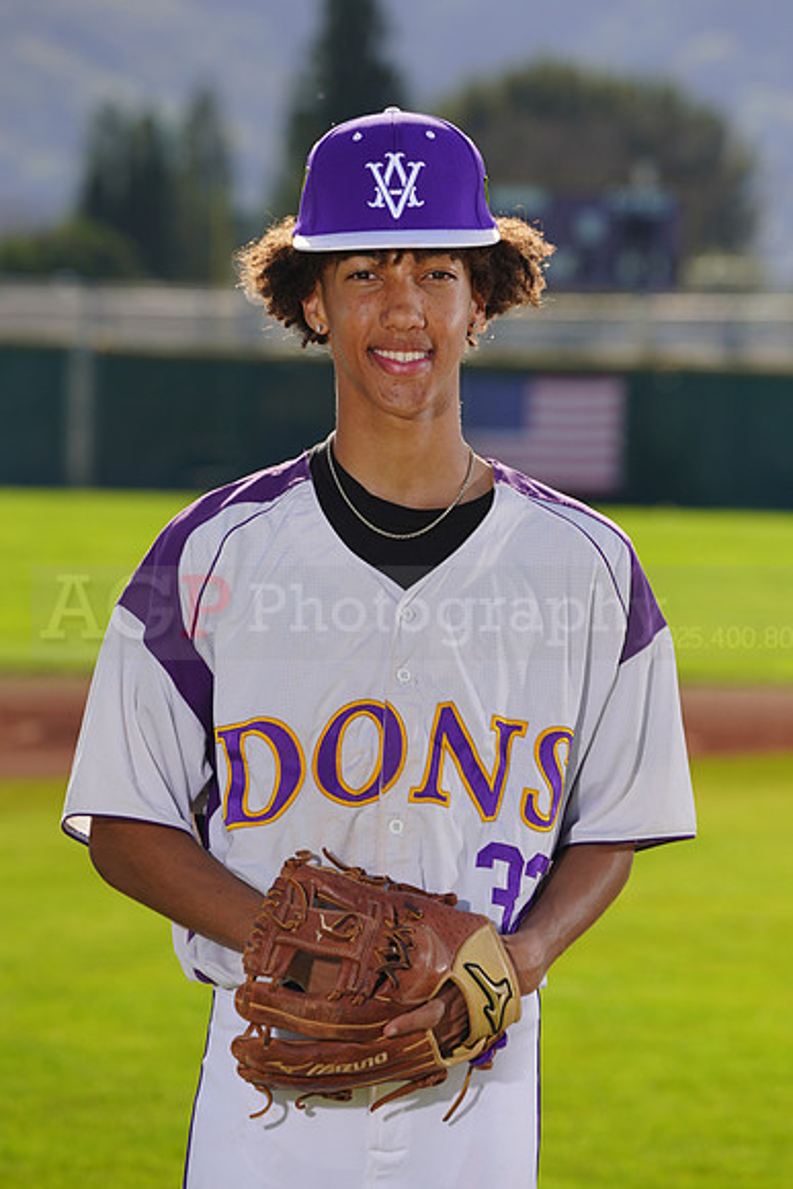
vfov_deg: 8.1
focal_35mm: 253
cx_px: 396
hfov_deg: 5.4
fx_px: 8354
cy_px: 594
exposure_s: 1/250
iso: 100
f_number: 9
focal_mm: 253
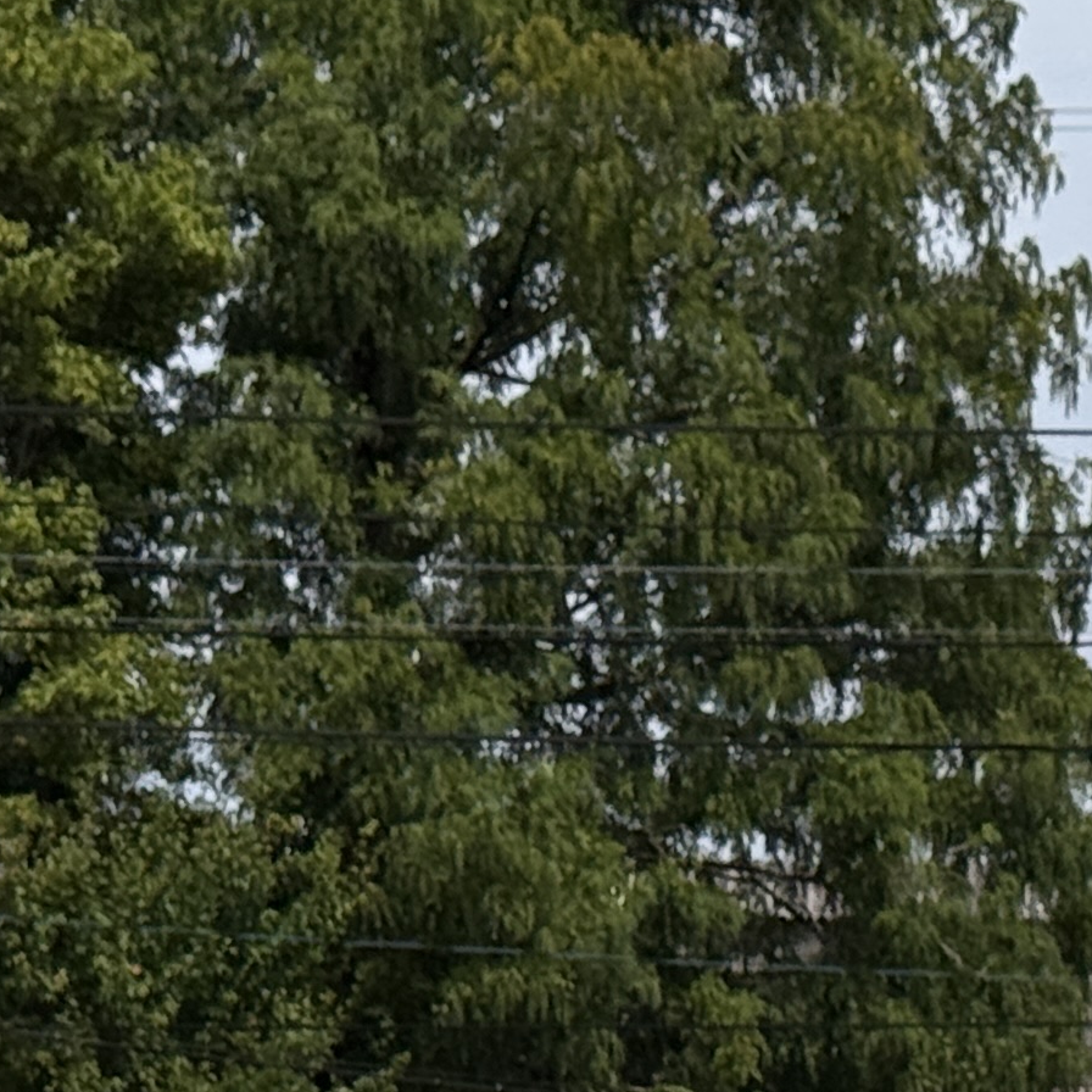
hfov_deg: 9.2
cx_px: 746
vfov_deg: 9.0
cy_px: 1481
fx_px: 6817
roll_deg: -0.6
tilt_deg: +2.9
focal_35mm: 191
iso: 80
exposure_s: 1/11364
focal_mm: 6.76
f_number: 1.78
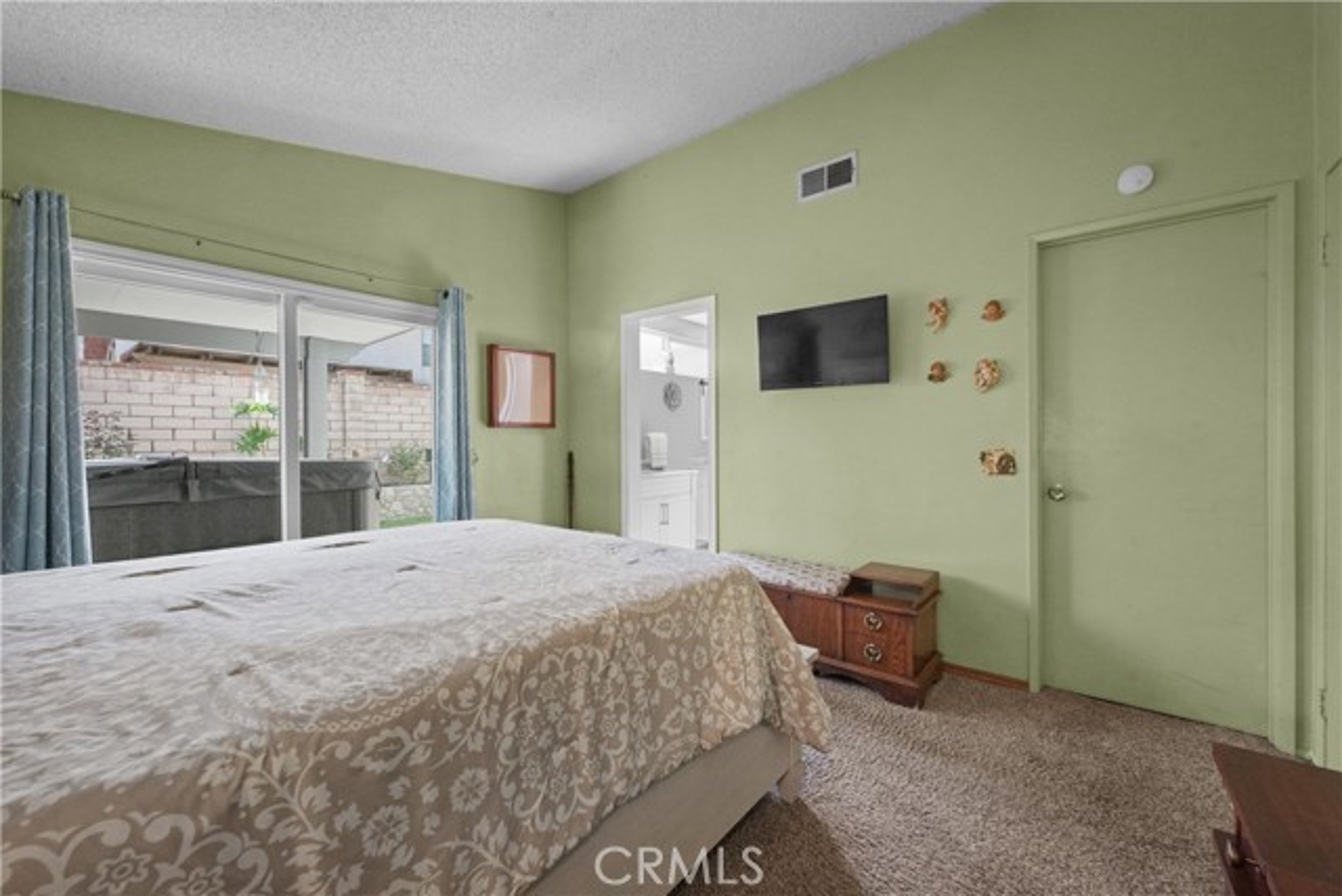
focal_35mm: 14
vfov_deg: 81.2
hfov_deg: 104.2
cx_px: 671
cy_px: 448
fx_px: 522
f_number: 9
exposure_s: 1/20
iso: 3200
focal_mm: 14
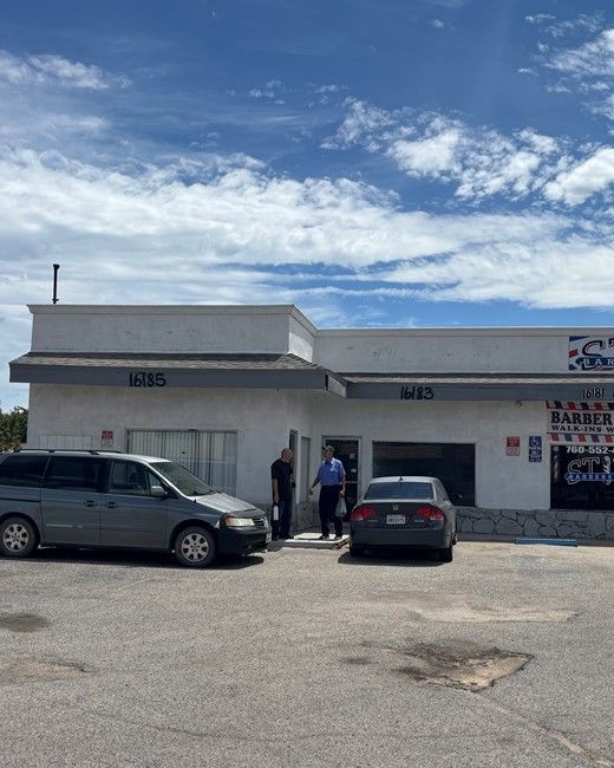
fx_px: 909
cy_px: 417
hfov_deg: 37.3
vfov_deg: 45.7
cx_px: 331
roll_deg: -1.8
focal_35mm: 40
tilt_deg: +3.2
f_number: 1.6
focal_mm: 5.96
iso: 50
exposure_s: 1/7692
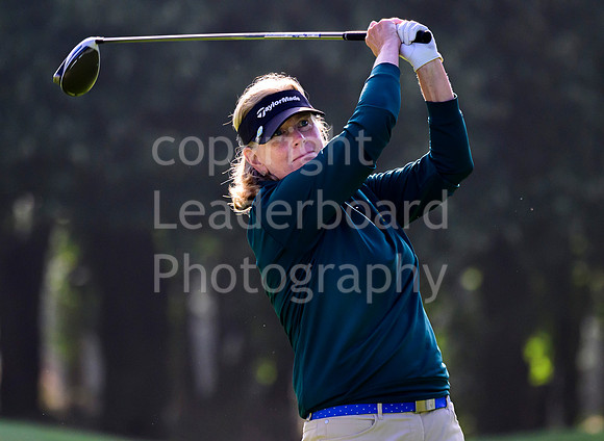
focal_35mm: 602
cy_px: 252
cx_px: 228
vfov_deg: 2.4
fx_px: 10414
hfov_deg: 3.3
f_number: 5.3
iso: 1000
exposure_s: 1/2000
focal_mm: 330
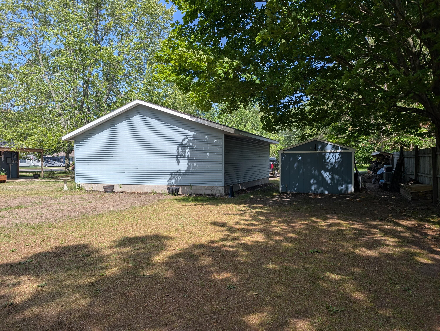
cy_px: 166
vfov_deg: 56.9
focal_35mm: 24
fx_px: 305
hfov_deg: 71.5
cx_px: 220
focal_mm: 6.9
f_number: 1.68
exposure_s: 1/687
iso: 18
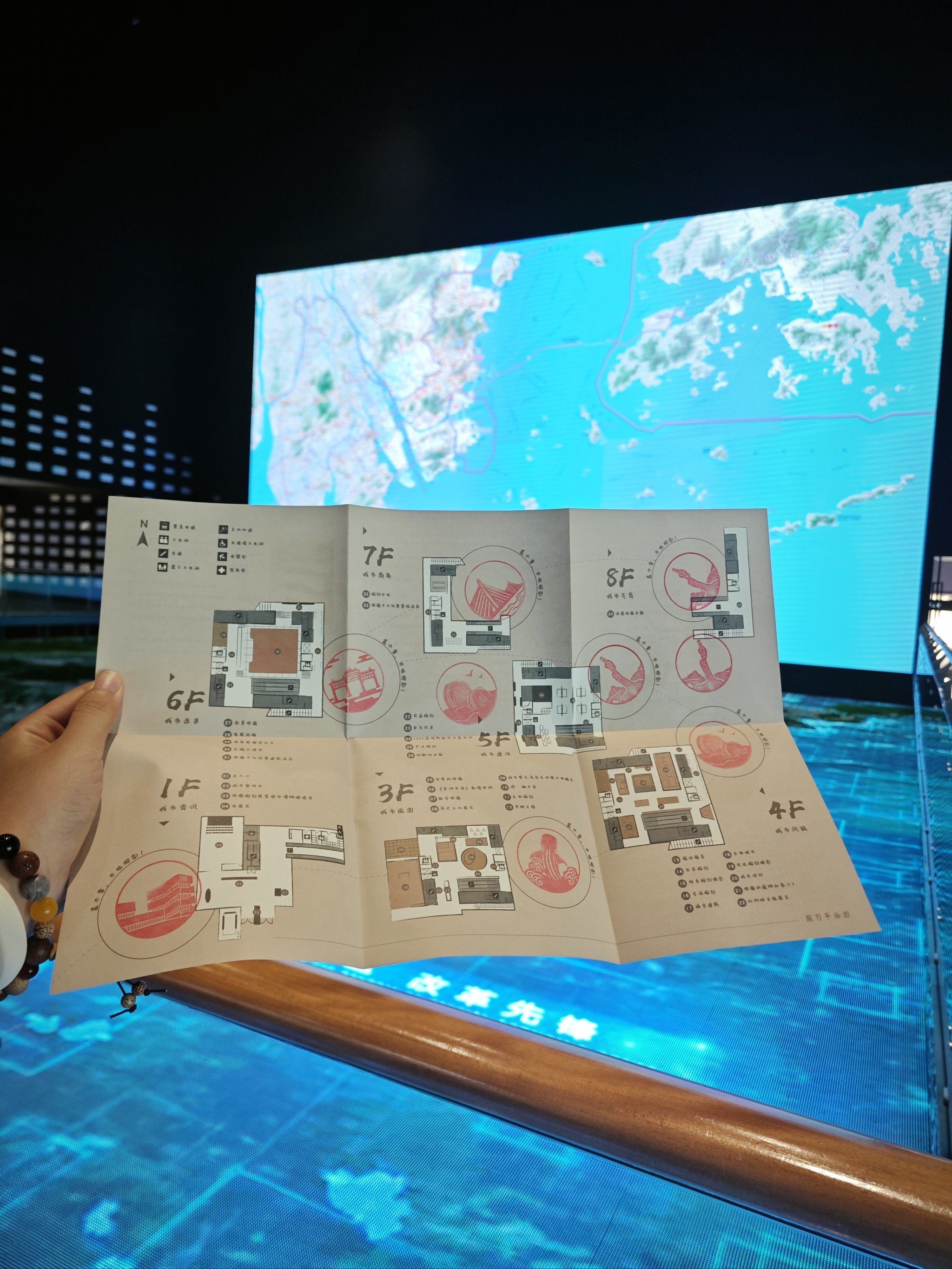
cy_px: 634
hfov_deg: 58.9
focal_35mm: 23
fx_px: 843
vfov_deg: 73.9
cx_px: 476
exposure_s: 1/96.2
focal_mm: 5.43
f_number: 1.8
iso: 250
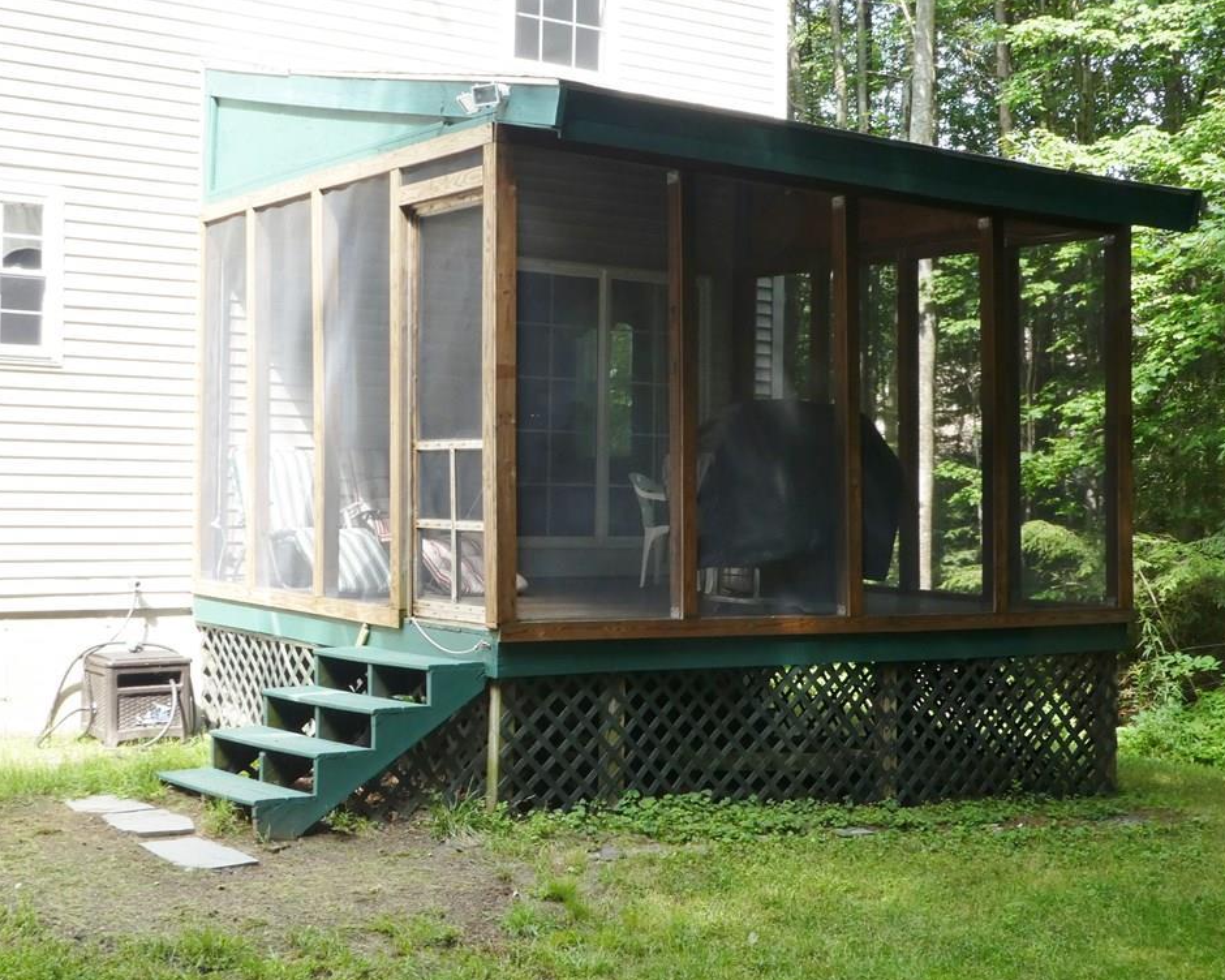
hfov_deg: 37.3
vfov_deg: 30.3
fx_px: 1813
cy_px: 487
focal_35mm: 50
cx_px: 639
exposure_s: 1/40
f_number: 7.1
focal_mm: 8.4
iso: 200
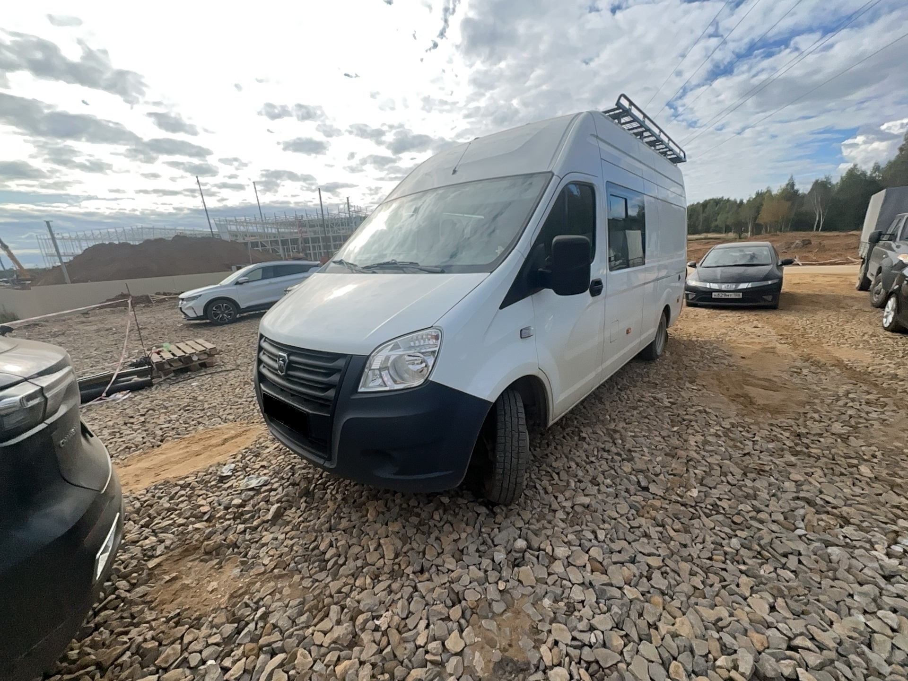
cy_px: 340
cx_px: 454
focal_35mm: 14
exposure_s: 1/2545
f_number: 2.2
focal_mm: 2.22
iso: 32
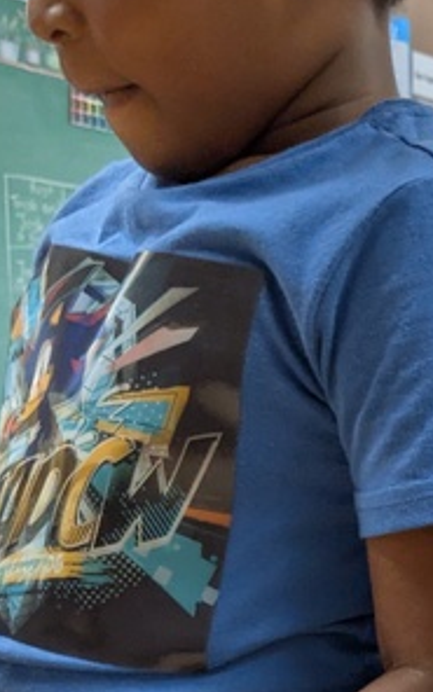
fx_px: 1869
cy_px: 673
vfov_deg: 20.4
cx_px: 798
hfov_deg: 12.1
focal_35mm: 99
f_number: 1.73
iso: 136
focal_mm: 4.38
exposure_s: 1/121
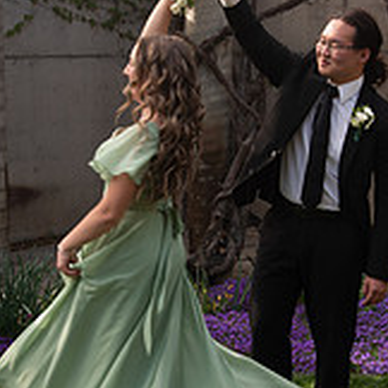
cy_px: 220
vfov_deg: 16.7
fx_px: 1319
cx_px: 163
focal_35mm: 104
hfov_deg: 16.7
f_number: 5.6
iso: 250
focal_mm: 44
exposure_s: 1/125
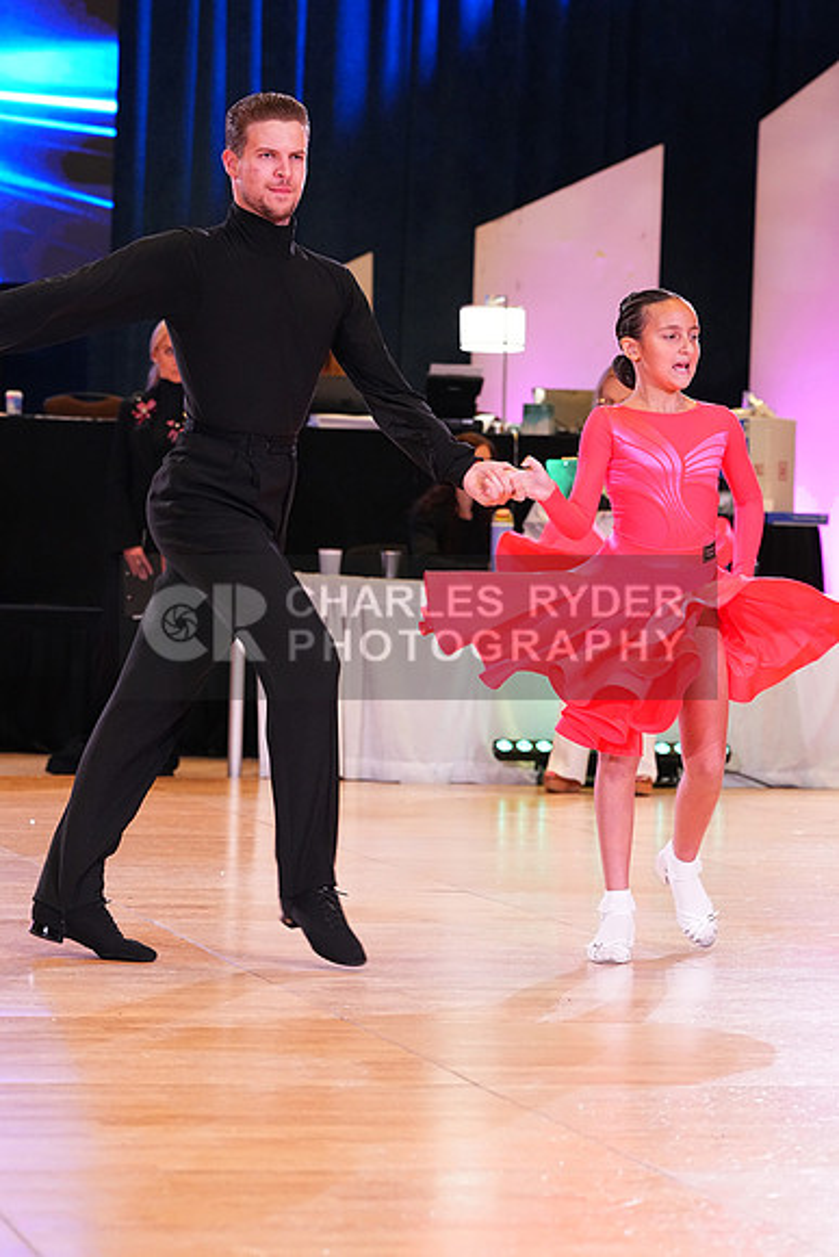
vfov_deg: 16.4
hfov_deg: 11.0
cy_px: 628
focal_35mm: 125
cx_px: 420
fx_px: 4367
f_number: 5.6
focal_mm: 125
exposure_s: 1/320
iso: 5000
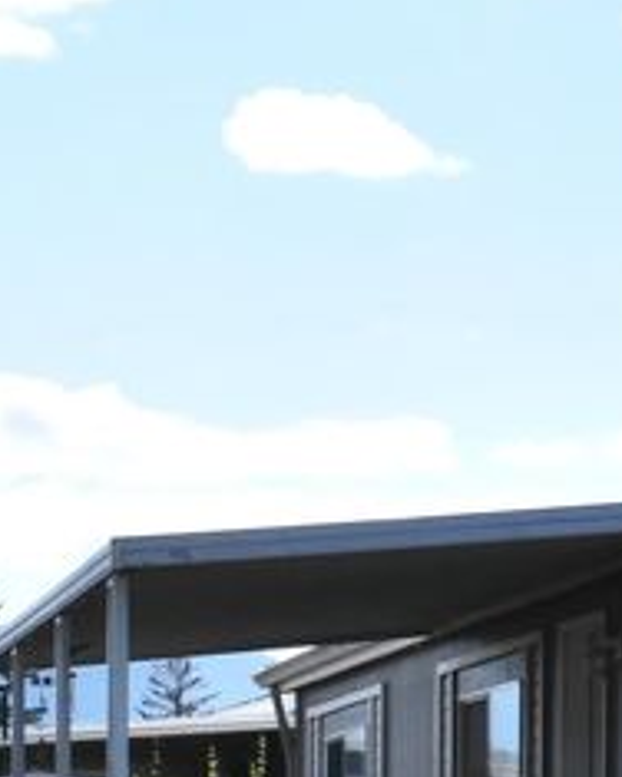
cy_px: 941
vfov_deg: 10.6
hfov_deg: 8.2
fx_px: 4097
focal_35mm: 178
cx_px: 1360
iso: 800
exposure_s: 1/800
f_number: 14
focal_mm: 29
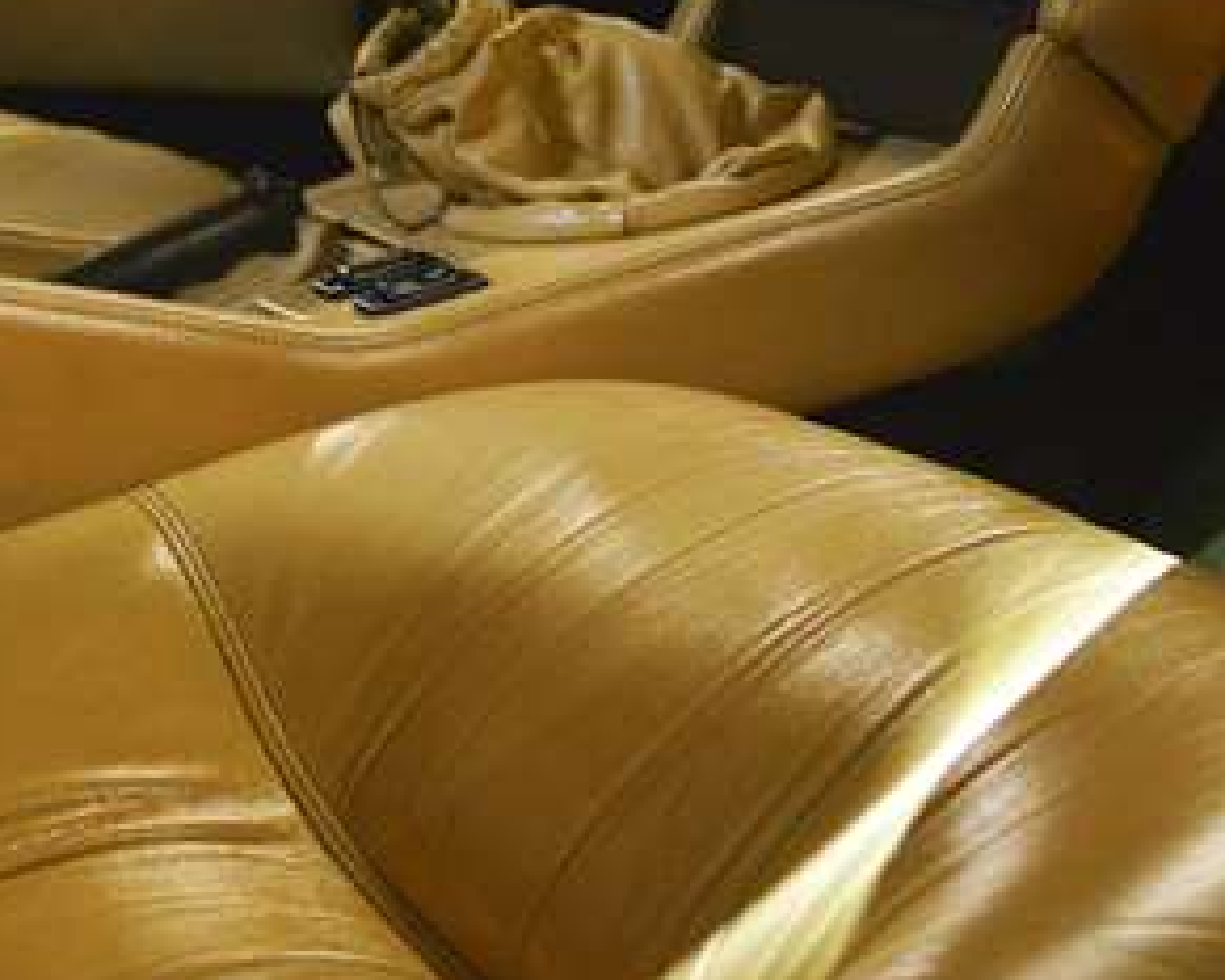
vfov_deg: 13.8
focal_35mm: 108
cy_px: -263
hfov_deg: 17.8
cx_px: 751
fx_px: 3917
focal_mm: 35
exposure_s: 1/50
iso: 800
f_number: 4.5
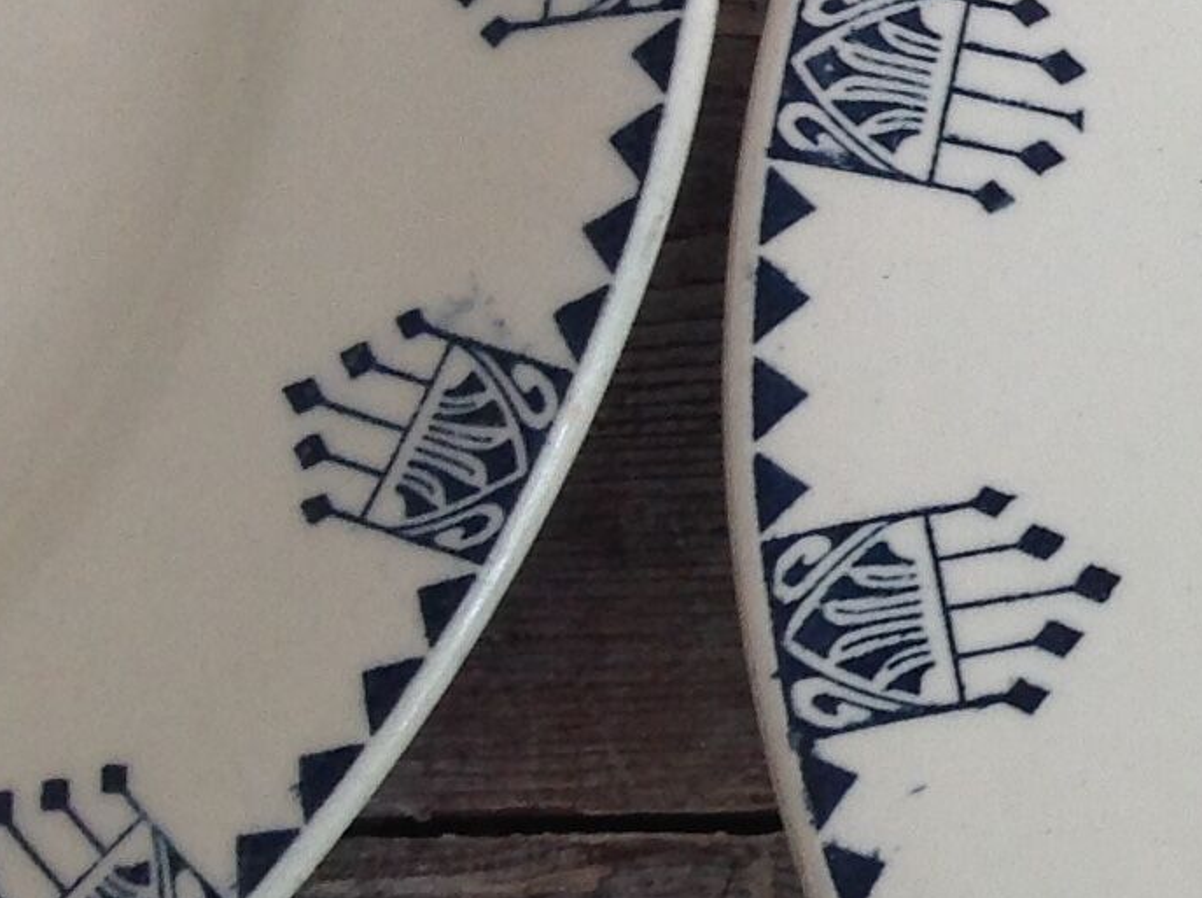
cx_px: 2163
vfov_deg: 11.2
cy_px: 333
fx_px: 4576
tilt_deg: -75.6
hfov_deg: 13.4
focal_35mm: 132
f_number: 2.4
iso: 50
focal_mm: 4.28
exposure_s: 1/30
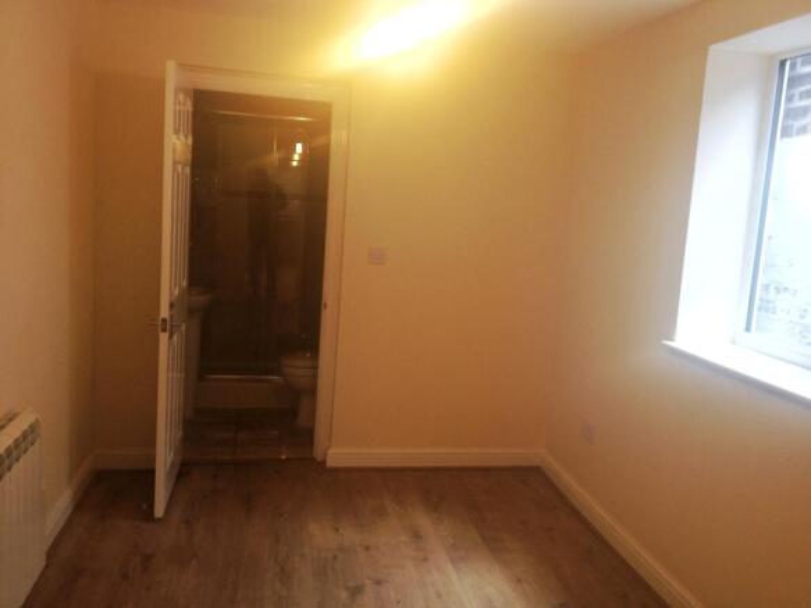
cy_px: 304
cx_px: 406
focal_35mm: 35
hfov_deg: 52.6
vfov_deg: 40.7
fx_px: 820
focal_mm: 4.28
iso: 64
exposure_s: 1/20
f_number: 2.4
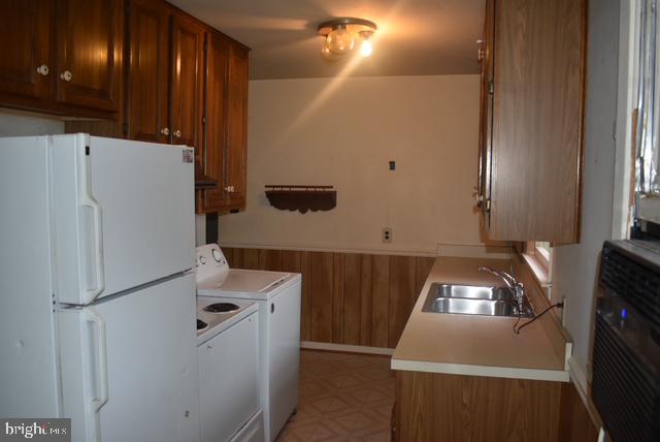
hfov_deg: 61.9
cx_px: 330
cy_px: 221
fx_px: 550
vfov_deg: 43.7
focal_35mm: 30
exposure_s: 1/125
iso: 800
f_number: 3.8
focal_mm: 20
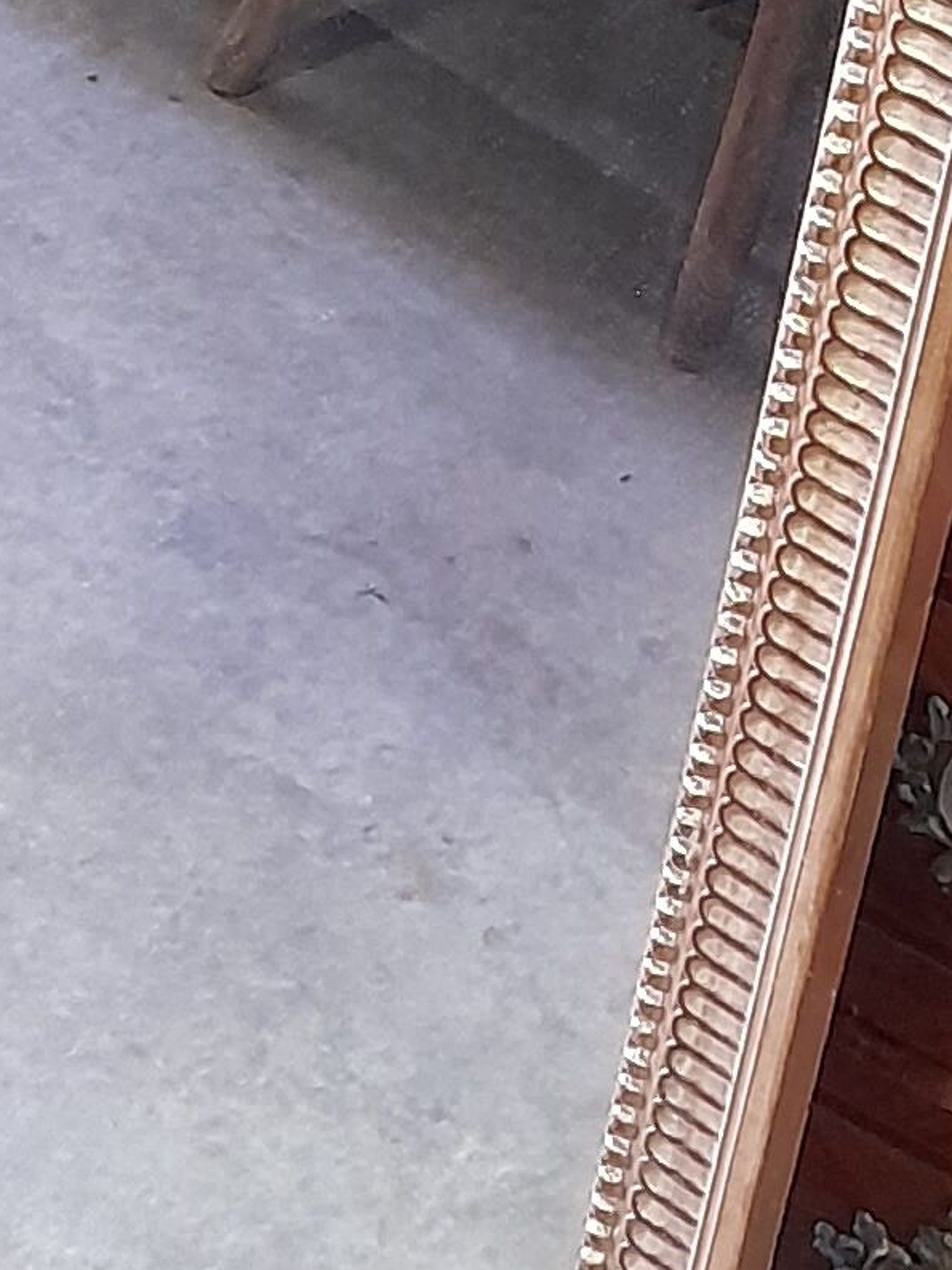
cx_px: 461
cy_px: -763
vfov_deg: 14.4
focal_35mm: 126
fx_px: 4623
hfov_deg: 11.8
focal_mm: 4.6
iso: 400
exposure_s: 1/33
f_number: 2
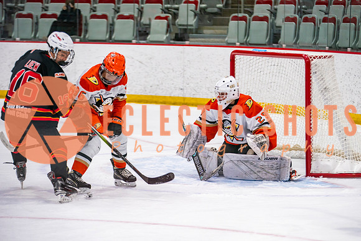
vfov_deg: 9.0
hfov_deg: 13.4
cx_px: 212
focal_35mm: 153
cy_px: 142
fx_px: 1535
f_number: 2.8
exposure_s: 1/640
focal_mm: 130
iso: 1000
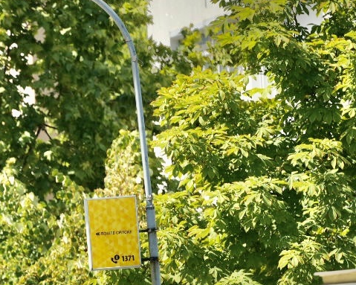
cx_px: -88
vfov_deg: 2.6
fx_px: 6352
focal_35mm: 603
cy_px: 321
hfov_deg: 3.2
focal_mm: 190
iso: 160
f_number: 3.5
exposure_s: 1/2500
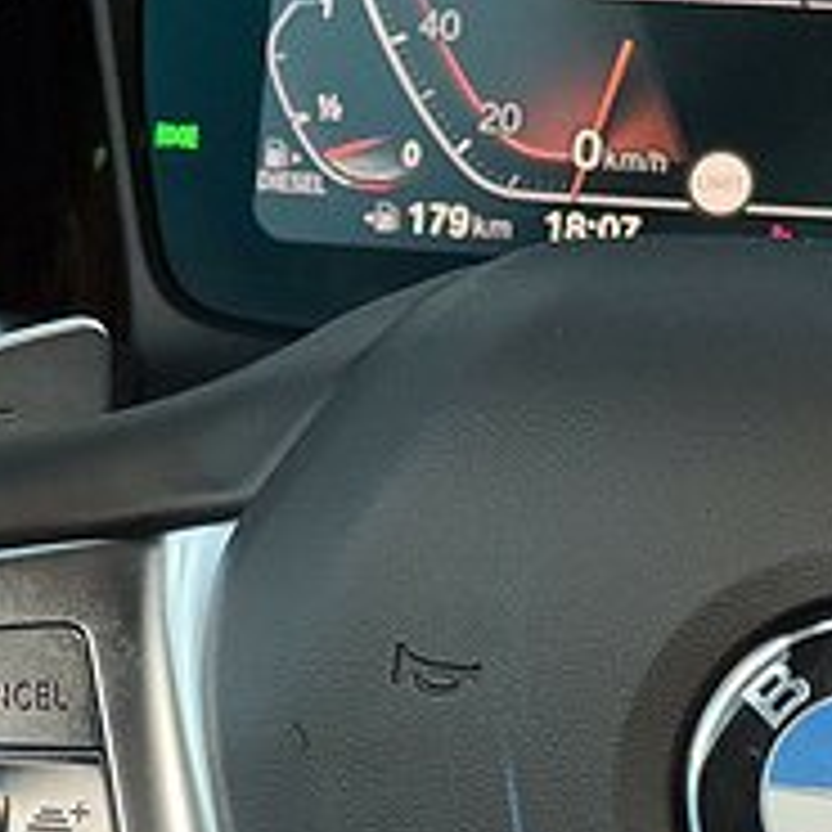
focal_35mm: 201
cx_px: -4
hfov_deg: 8.7
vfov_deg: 8.7
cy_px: 819
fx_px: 5466
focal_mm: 9
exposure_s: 1/51
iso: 640
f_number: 2.8
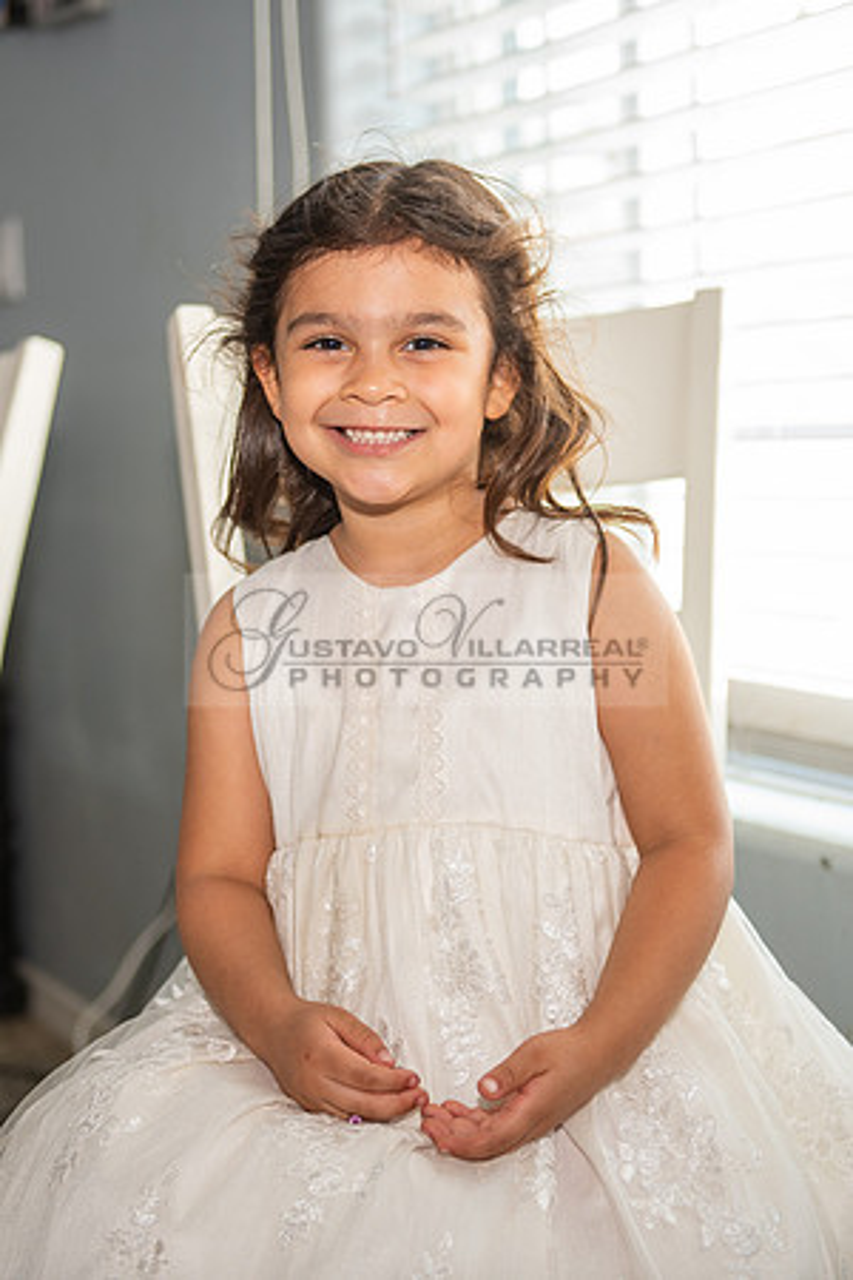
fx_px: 2770
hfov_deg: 17.5
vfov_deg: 26.0
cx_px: 395
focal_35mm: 78
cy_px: 640
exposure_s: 1/100
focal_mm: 52
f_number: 2.8
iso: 320
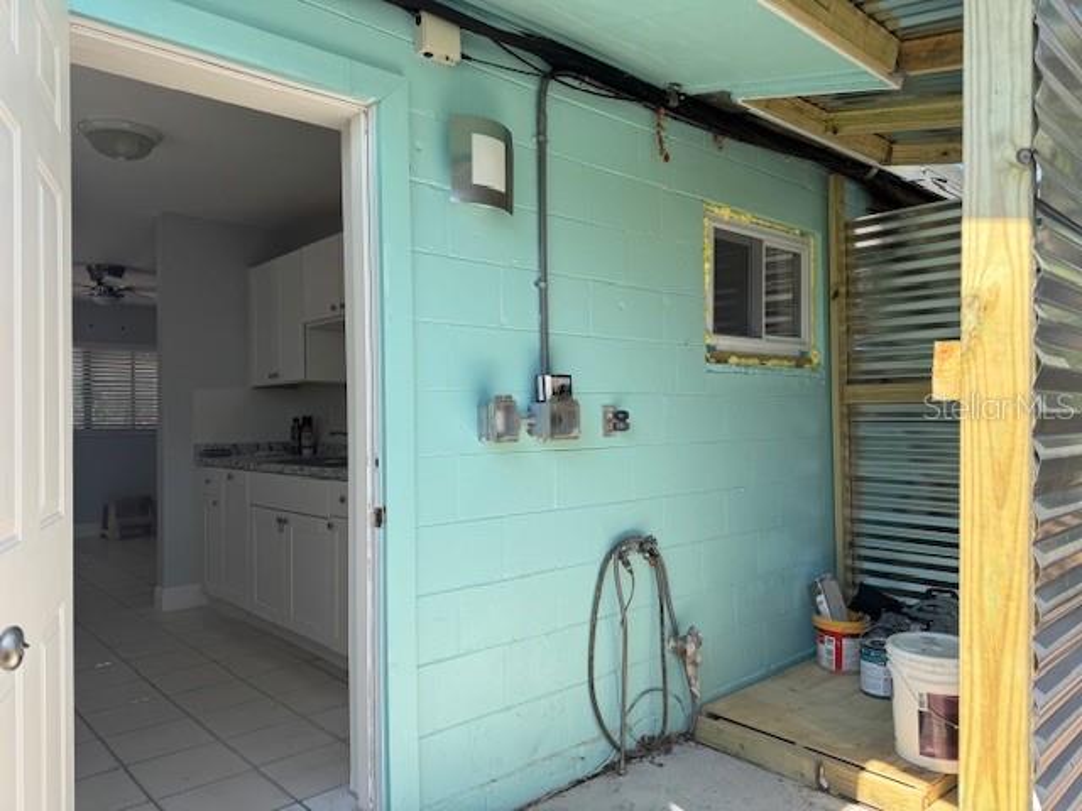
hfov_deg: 71.6
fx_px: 750
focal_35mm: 24
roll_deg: +1.1
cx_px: 541
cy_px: 406
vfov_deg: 56.8
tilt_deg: -0.9
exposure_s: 1/802
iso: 80
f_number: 1.78
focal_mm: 6.76
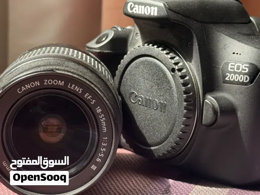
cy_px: 98
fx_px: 361
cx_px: 130
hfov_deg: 39.7
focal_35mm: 48
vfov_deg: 30.3
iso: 100
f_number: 1.78
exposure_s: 1/243
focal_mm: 6.76
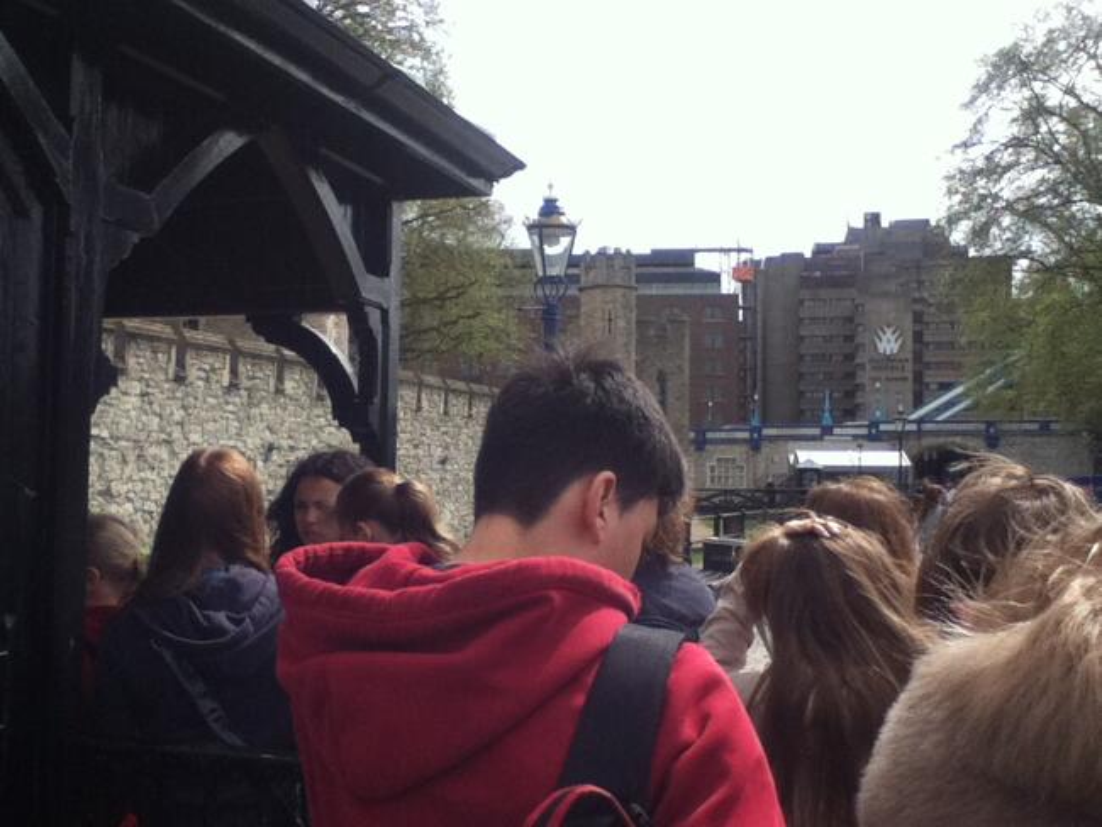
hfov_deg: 56.8
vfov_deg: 44.2
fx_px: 1019
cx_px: 551
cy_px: 414
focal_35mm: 32
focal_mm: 3.85
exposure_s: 1/1029
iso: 80
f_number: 2.4
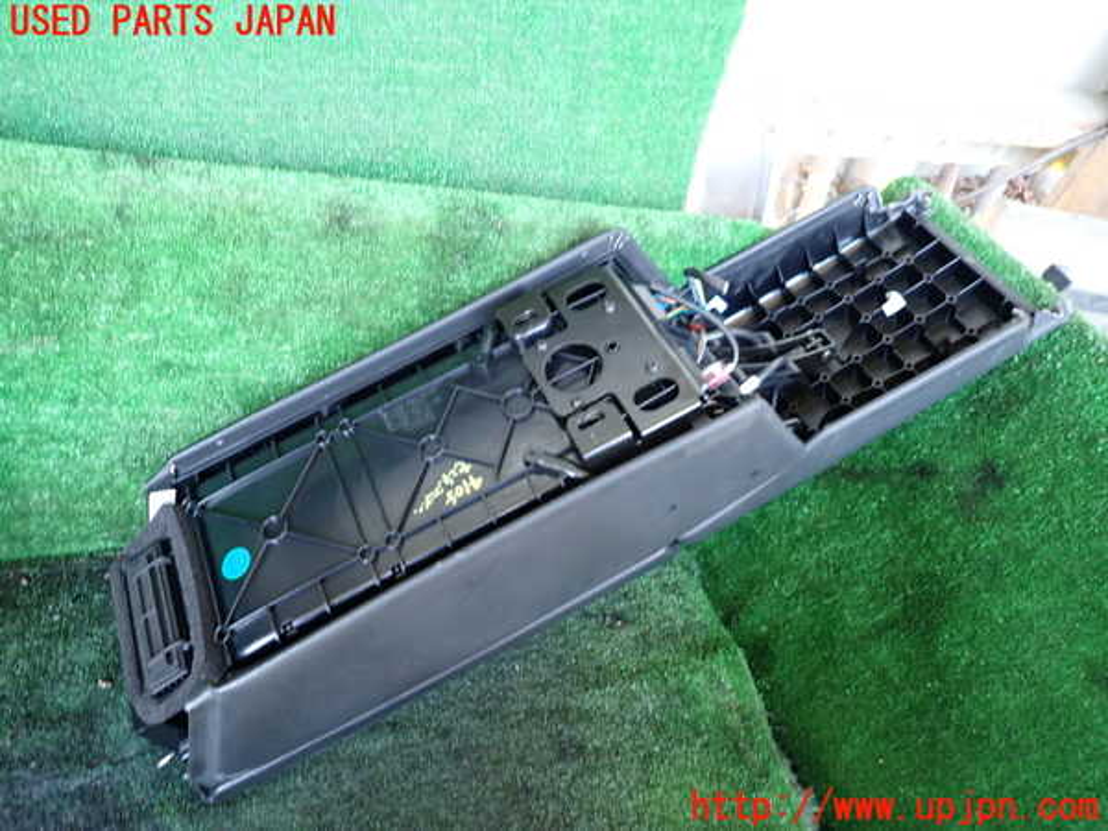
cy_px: 416
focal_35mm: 25
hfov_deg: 69.4
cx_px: 554
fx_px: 800
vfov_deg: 54.9
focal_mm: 4.5
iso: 250
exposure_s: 1/30
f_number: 2
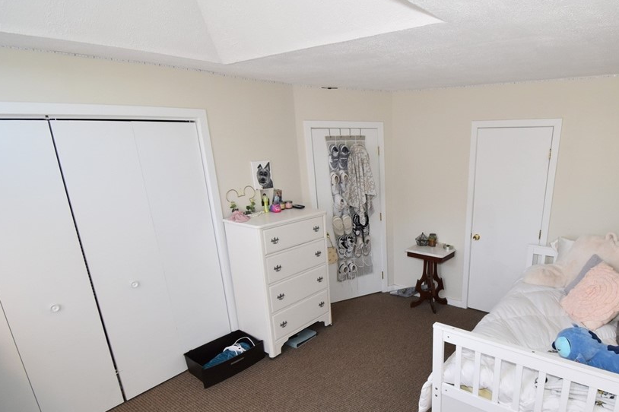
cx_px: 396
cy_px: 255
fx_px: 344
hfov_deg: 82.0
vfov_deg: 61.1
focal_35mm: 20
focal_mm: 10
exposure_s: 1/125
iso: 720
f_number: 5.6
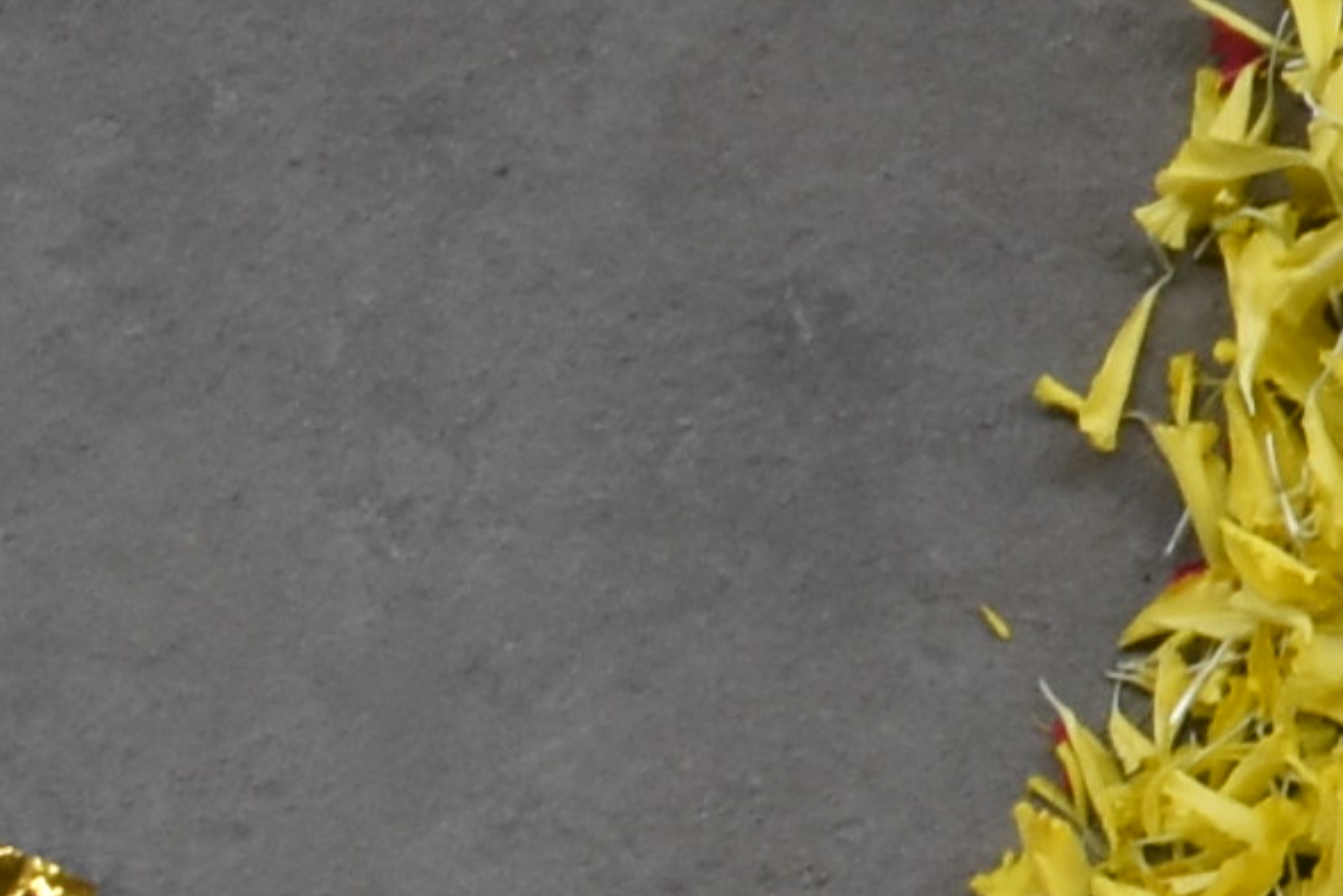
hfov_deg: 7.2
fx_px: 8945
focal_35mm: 240
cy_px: -766
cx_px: 4668
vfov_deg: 5.6
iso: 800
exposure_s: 1/200
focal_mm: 21
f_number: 7.1
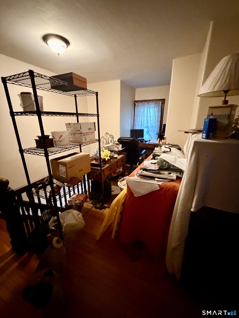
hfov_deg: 85.7
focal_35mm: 14
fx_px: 129
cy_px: 159
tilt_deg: -16.6
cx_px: 120
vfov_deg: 102.1
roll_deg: +0.4
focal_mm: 2.22
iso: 1250
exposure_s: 1/30
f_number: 2.2
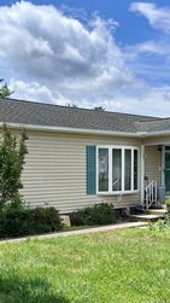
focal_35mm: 52
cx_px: 82
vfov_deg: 39.5
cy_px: 195
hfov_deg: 23.0
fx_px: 417
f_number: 1.78
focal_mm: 6.86
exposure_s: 1/4016
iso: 80
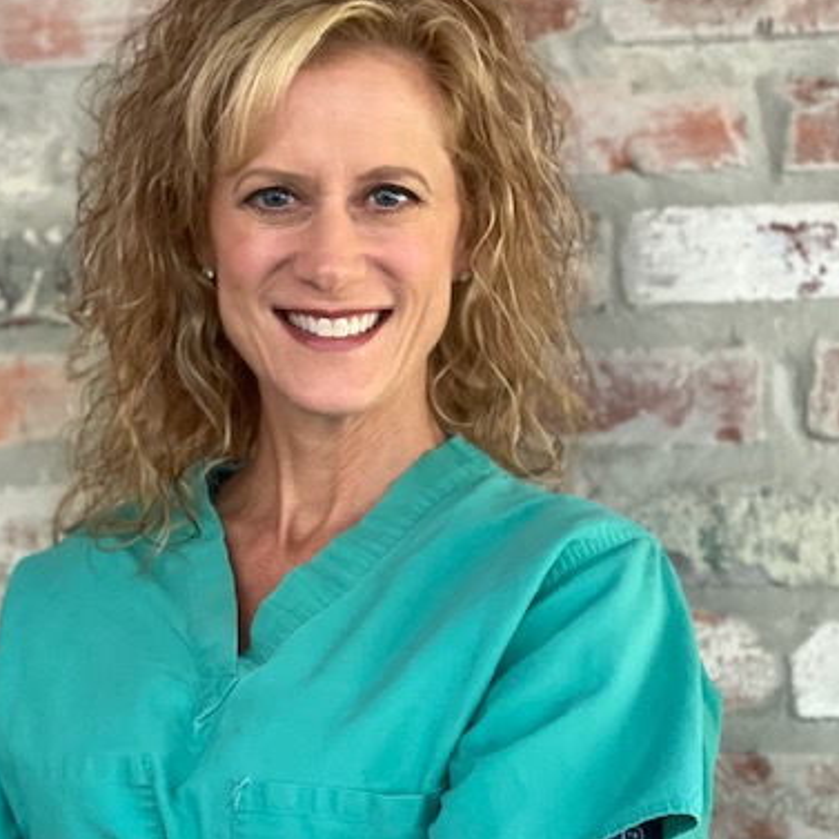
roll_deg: +0.3
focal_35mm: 96
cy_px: 396
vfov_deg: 18.1
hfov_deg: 18.1
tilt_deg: +0.4
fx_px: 2632
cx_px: 312
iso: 250
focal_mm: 7.5
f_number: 2.2
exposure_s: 1/40
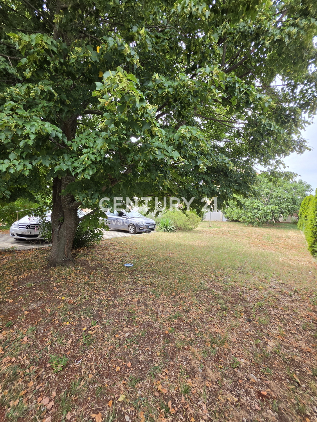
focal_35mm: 13
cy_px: 211
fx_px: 159
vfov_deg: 106.2
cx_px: 158
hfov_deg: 89.9
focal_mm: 2.2
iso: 32
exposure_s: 1/397
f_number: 1.9
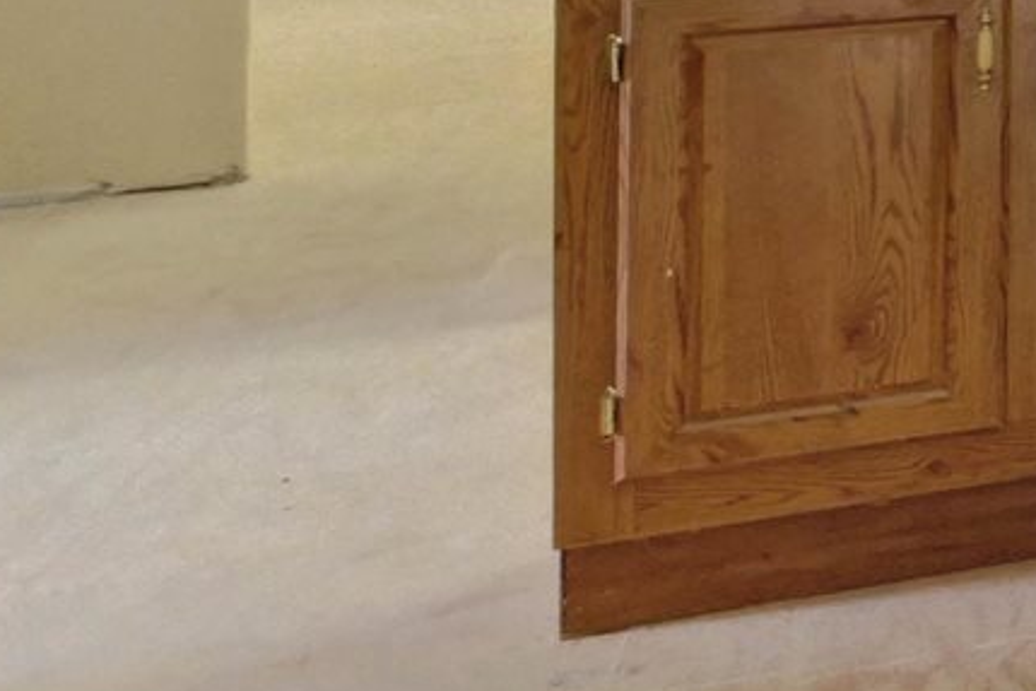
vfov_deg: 12.6
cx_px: 3322
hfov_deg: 10.6
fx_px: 2879
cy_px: -512
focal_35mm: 100
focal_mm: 14
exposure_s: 1/50
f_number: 14
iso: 4000
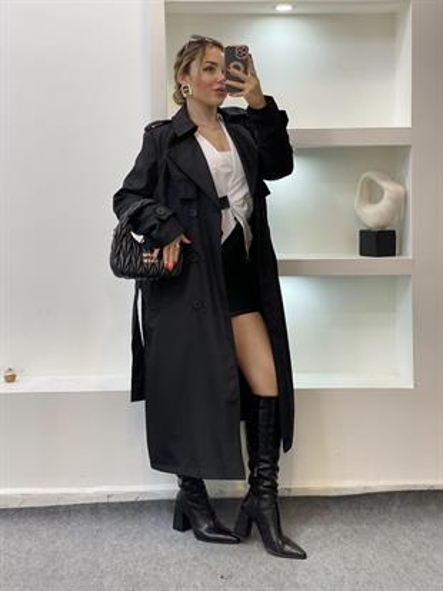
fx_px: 887
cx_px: 222
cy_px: 296
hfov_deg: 28.0
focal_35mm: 52
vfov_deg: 36.8
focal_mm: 6
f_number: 2
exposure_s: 1/100
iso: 100
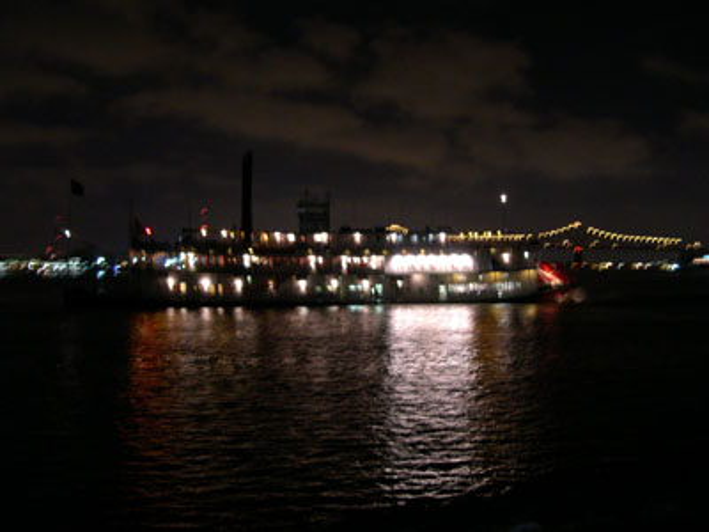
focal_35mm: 38
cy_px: 266
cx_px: 354
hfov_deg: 49.0
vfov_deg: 37.7
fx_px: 778
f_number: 2.8
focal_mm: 8
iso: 400
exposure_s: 1/3.8
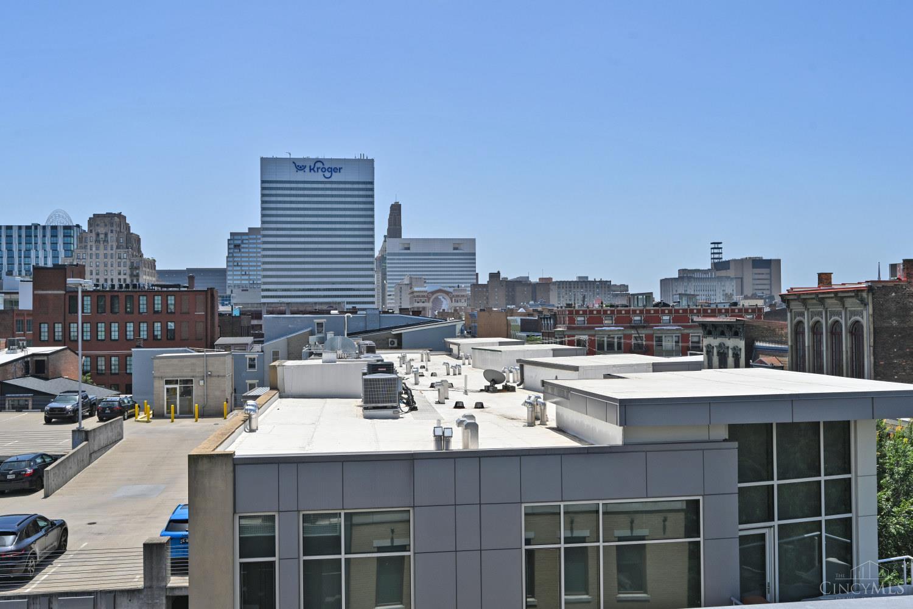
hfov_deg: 61.9
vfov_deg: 43.6
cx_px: 456
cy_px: 304
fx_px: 761
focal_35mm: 30
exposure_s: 1/500
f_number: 8
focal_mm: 30
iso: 100
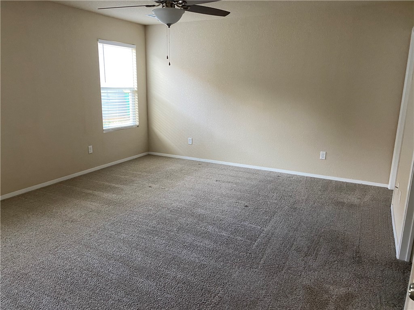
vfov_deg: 53.1
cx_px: 207
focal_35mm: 26
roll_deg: -0.7
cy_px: 155
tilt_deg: -12.3
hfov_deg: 67.3
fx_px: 311
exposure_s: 1/60
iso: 200
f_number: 1.8
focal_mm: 4.25
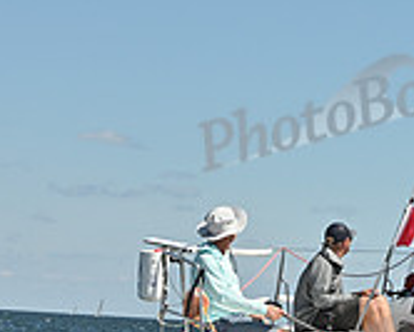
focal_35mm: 229
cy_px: 201
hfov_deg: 8.2
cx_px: 681
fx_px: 2808
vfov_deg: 6.8
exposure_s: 1/1250
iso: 250
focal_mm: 70
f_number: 9
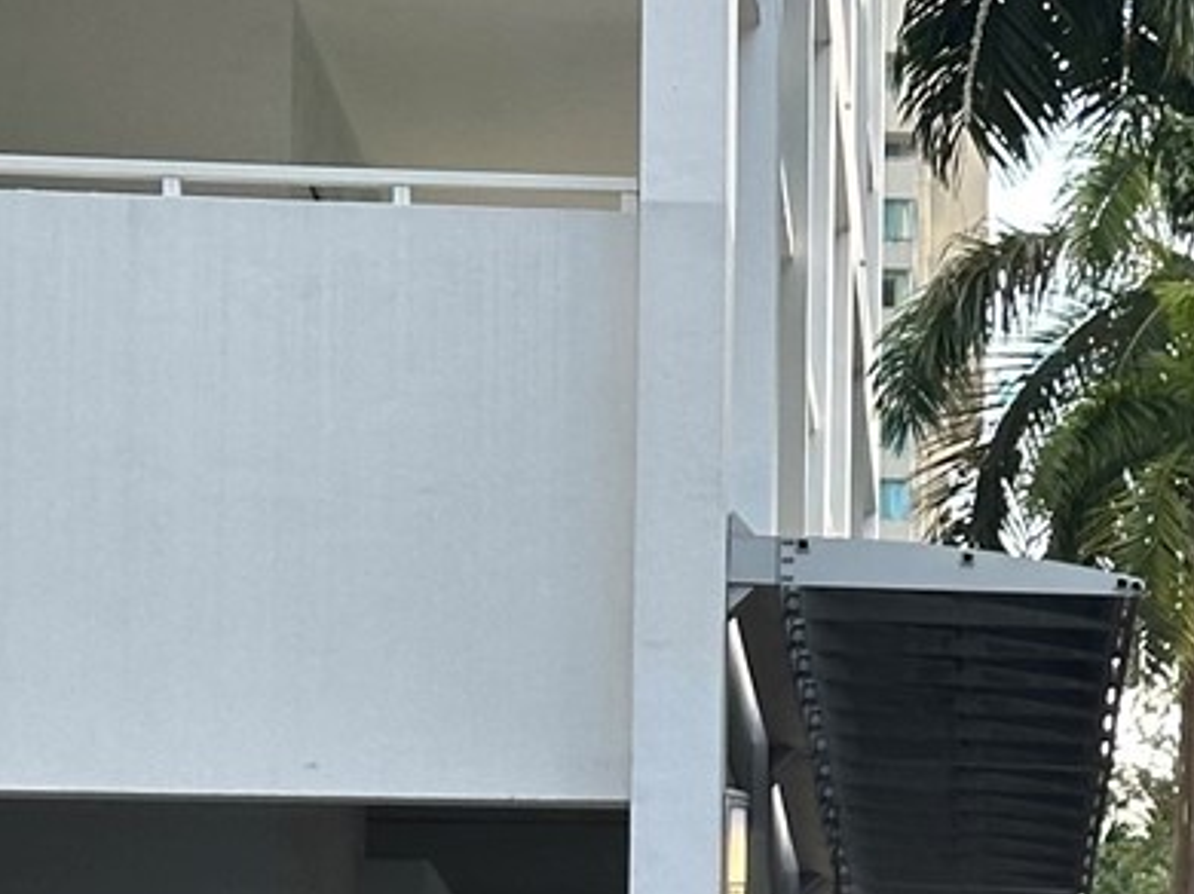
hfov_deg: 9.8
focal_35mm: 197
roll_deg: -0.4
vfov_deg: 7.5
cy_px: 967
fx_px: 6791
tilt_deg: +5.4
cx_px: 1760
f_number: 1.78
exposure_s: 1/303
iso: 64
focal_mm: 6.86
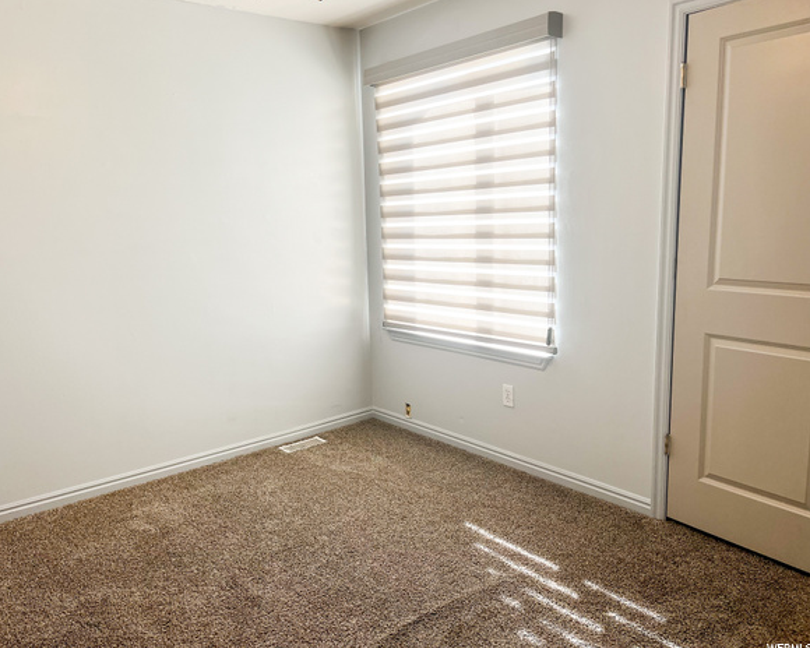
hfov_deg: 62.1
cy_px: 318
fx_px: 671
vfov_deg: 51.5
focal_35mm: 28
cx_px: 364
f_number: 1.5
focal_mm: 5.7
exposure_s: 1/140
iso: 64
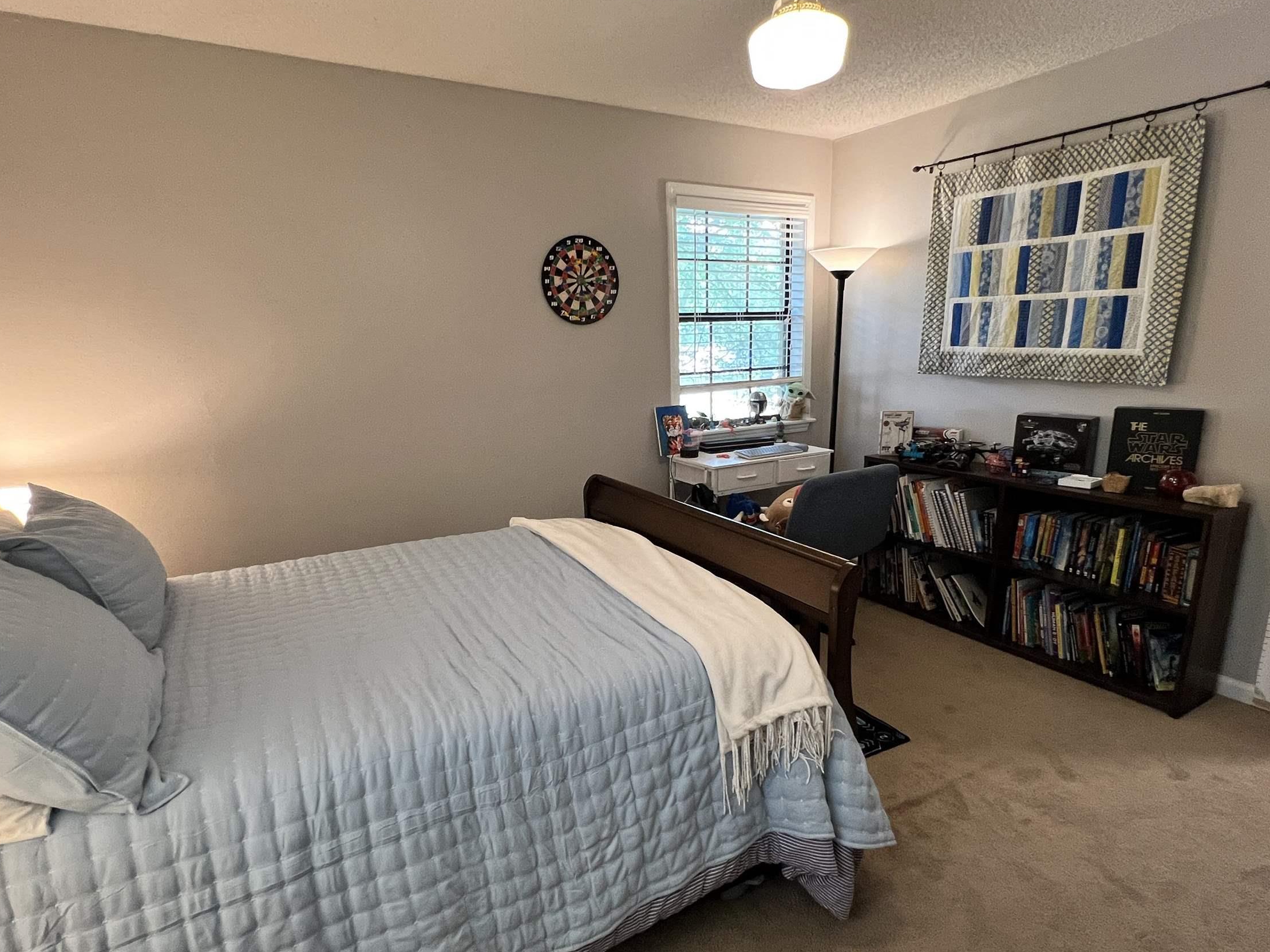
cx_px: 614
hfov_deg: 87.7
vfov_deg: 71.6
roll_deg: +1.6
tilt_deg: -11.4
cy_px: 495
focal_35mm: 18
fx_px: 660
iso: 320
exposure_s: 1/60
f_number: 1.8
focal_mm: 1.57
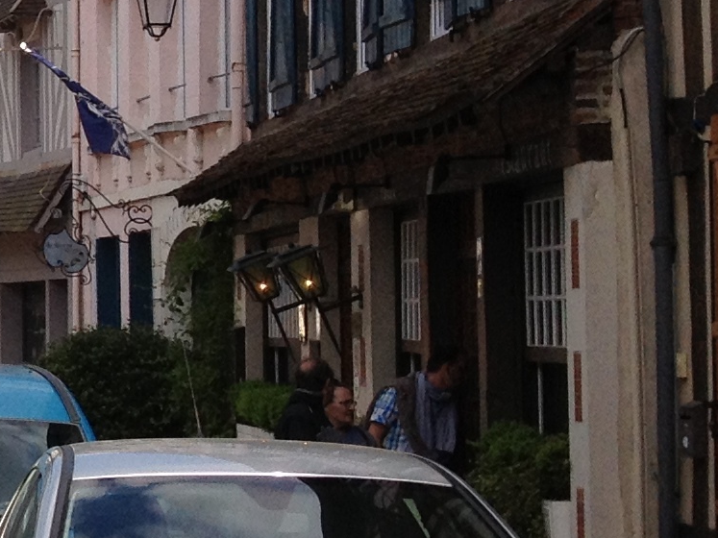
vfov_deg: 9.7
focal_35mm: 153
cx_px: -756
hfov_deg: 11.5
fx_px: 3173
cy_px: 111
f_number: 2.4
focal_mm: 4.28
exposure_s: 1/1842
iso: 50
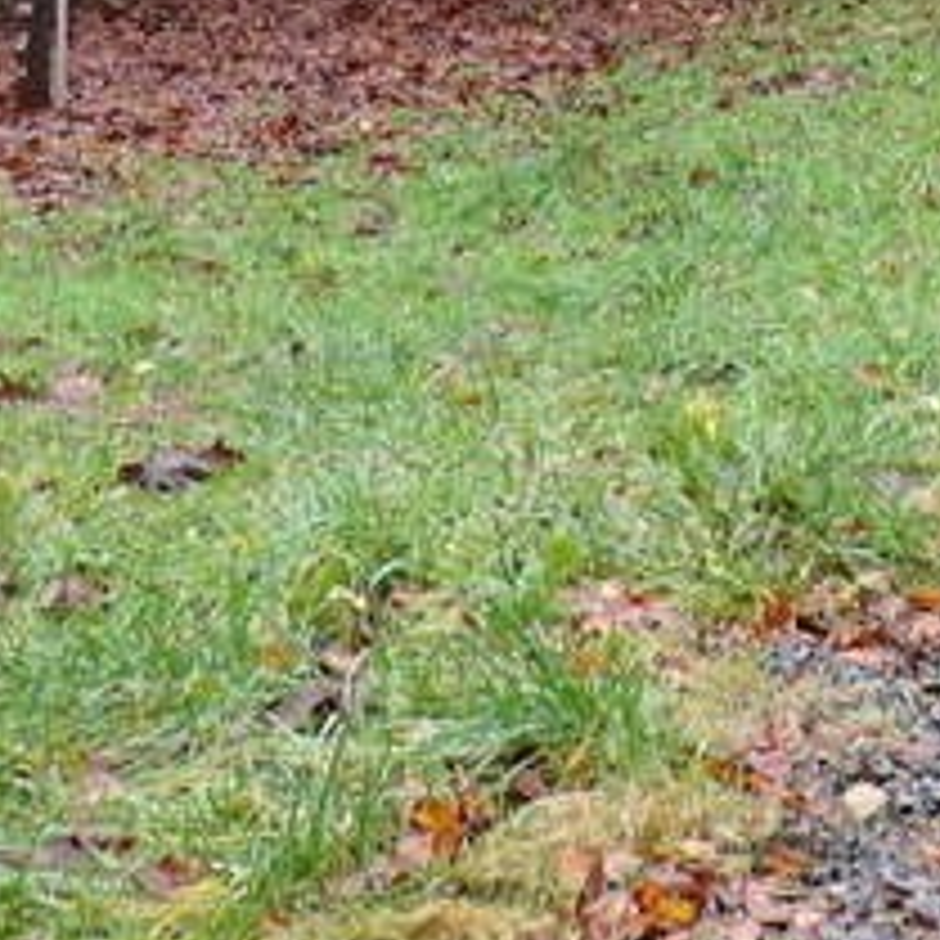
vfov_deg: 15.8
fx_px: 3195
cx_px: 679
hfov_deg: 16.7
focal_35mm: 104
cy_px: -315
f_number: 3
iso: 80
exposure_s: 1/50
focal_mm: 4.3
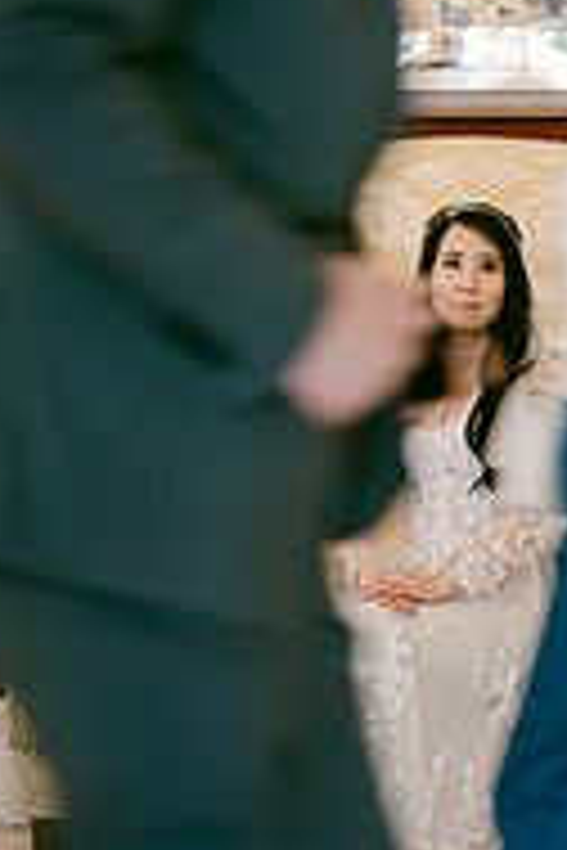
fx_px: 2811
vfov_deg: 17.2
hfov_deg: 11.5
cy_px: 328
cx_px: 459
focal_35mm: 119
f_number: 1.8
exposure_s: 1/80
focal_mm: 50
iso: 400
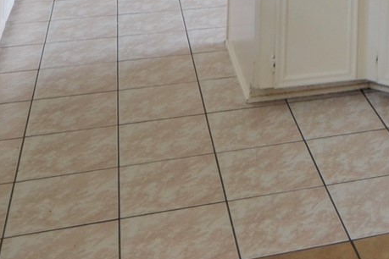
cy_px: -260
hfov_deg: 26.0
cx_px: 444
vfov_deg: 15.4
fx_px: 767
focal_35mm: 71
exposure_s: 1/60
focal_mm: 10
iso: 100
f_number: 4
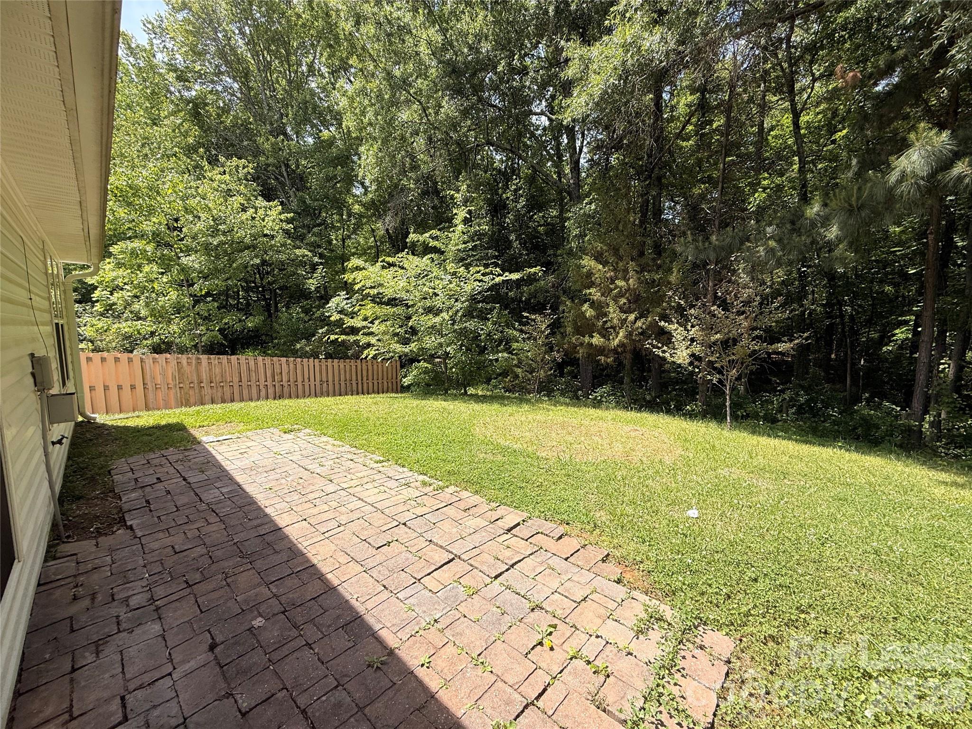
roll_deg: -0.3
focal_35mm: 14
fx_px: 393
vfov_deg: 85.7
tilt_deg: -5.2
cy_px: 364
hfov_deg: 102.1
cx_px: 486
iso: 50
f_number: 2.2
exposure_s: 1/709
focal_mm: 2.22
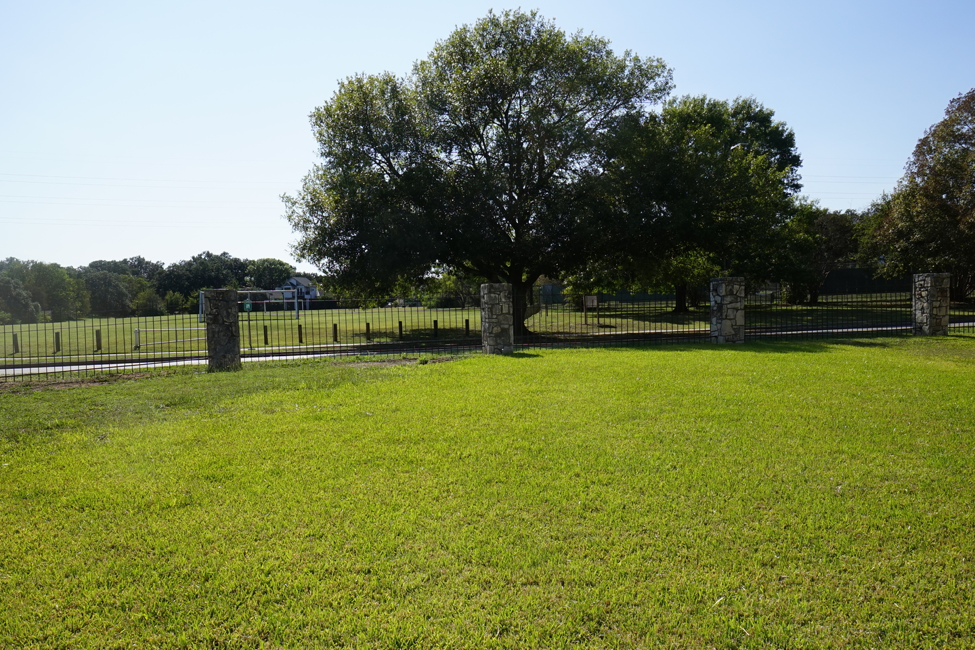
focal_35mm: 27
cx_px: 477
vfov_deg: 47.8
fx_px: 731
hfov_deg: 67.4
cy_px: 362
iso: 100
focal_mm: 16
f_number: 11
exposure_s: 1/160
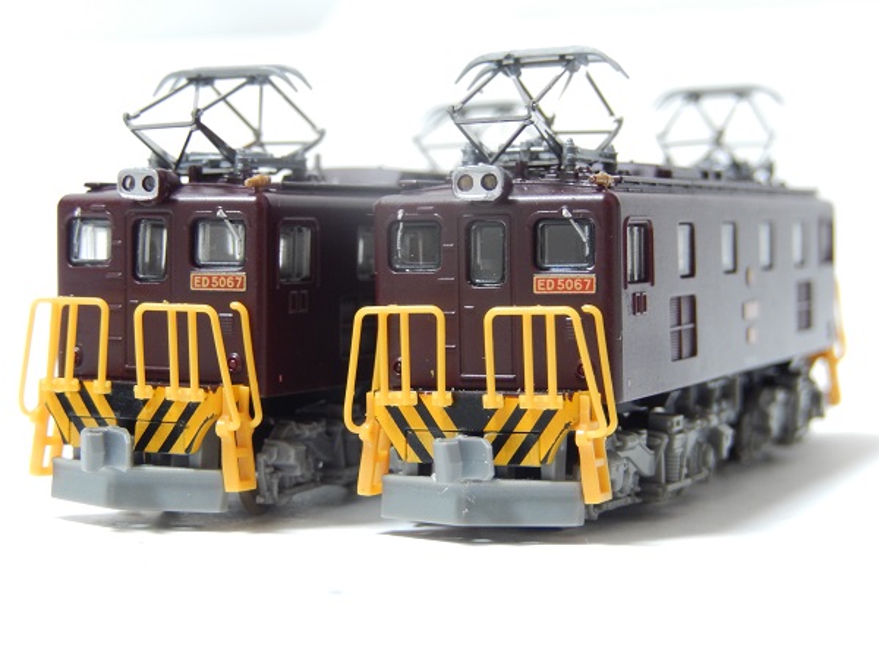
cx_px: 440
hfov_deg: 23.0
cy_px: 330
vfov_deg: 17.4
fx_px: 2158
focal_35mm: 85
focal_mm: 15.2
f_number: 5.1
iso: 200
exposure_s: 1/1.3
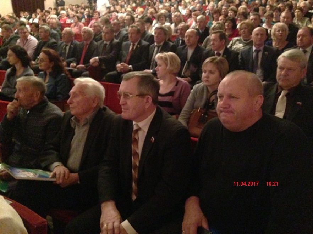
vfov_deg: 22.2
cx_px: 156
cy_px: 117
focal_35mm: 66
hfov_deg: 29.4
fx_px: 597
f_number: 2.4
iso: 2000
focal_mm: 4.12
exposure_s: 1/15
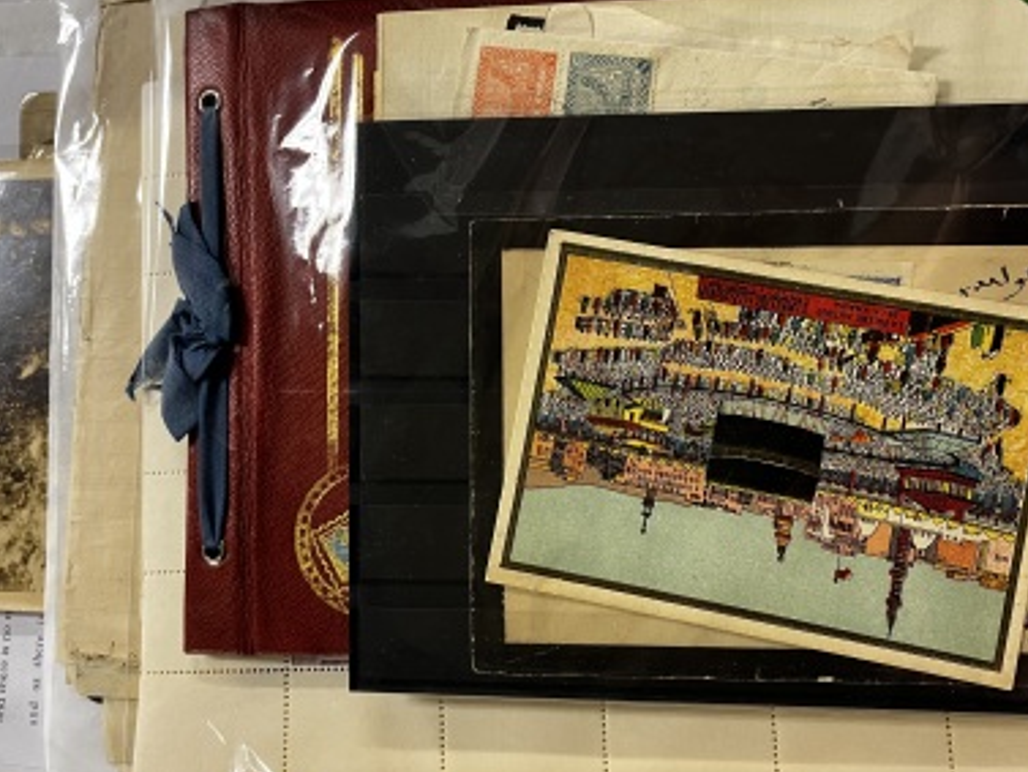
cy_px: 401
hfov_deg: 58.1
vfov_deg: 45.5
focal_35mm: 31
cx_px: 592
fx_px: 921
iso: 125
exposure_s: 1/50
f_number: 1.6
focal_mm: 5.1
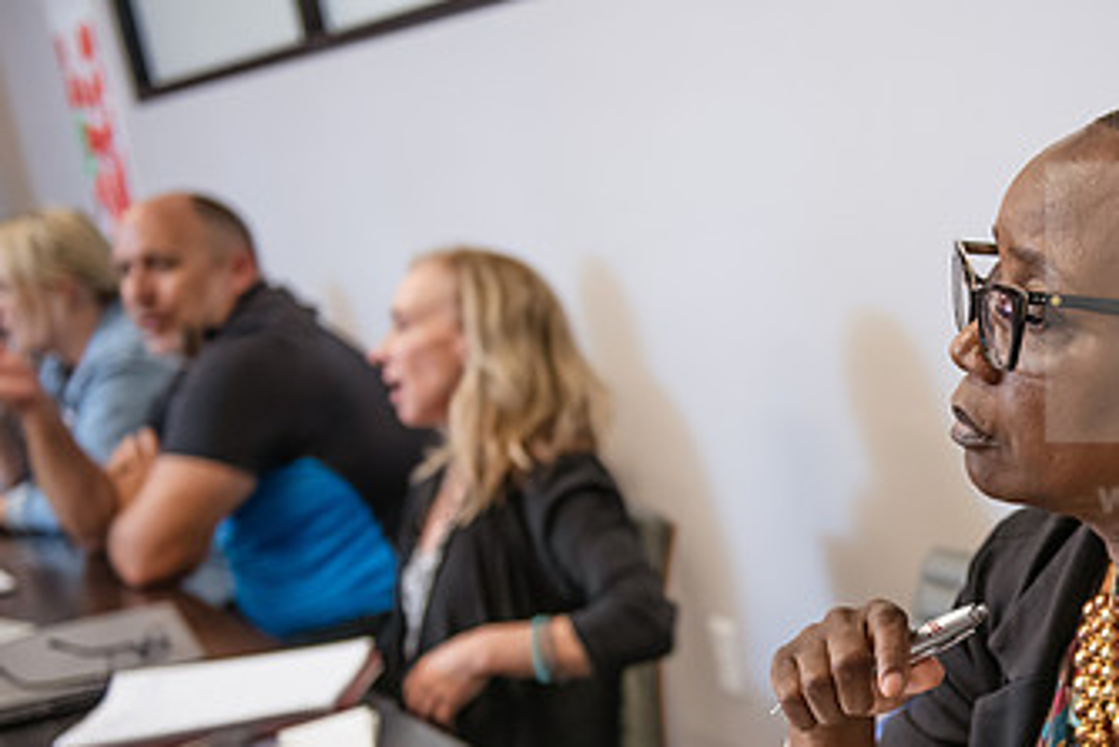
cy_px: 568
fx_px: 2052
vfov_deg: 20.5
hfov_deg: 29.6
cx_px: 945
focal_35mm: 66
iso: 800
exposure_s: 1/160
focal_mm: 38
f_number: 2.8
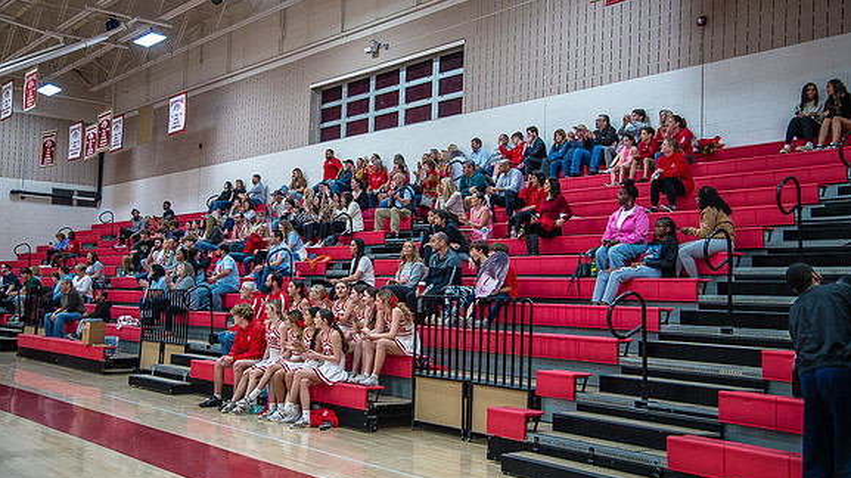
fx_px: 902
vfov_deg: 29.7
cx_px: 426
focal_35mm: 40
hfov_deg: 50.5
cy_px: 226
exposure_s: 1/320
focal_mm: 38
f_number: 4
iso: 2000
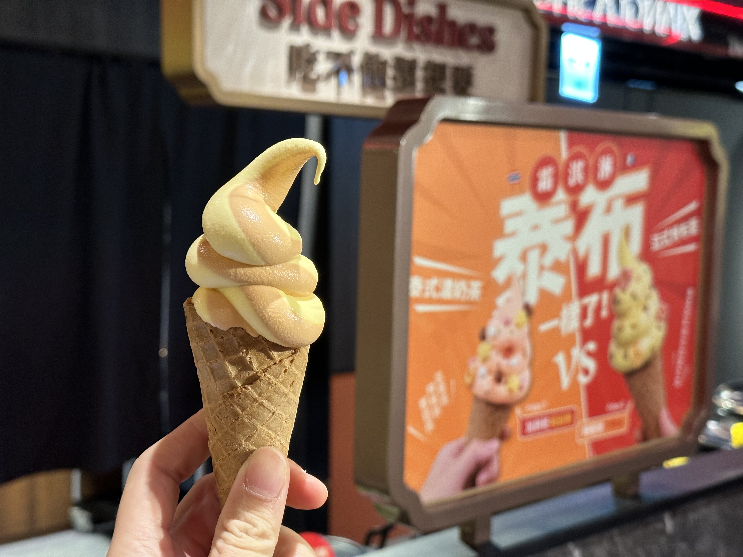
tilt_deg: -4.5
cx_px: 372
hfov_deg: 39.7
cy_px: 278
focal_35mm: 48
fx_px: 1030
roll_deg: -0.6
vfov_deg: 30.3
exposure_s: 1/52
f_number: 1.78
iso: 250
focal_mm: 6.86
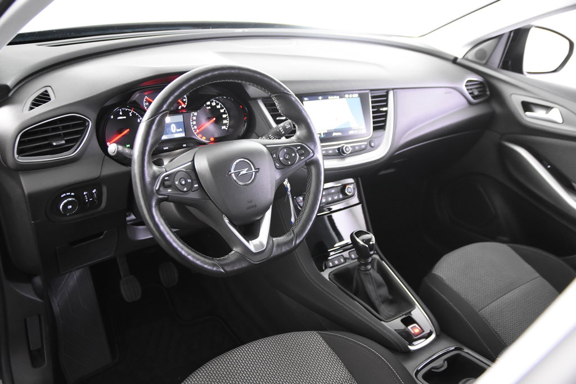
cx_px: 288
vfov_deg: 43.6
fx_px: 480
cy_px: 192
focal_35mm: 30
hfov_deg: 61.9
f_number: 2.8
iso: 3200
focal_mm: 20
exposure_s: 1/30
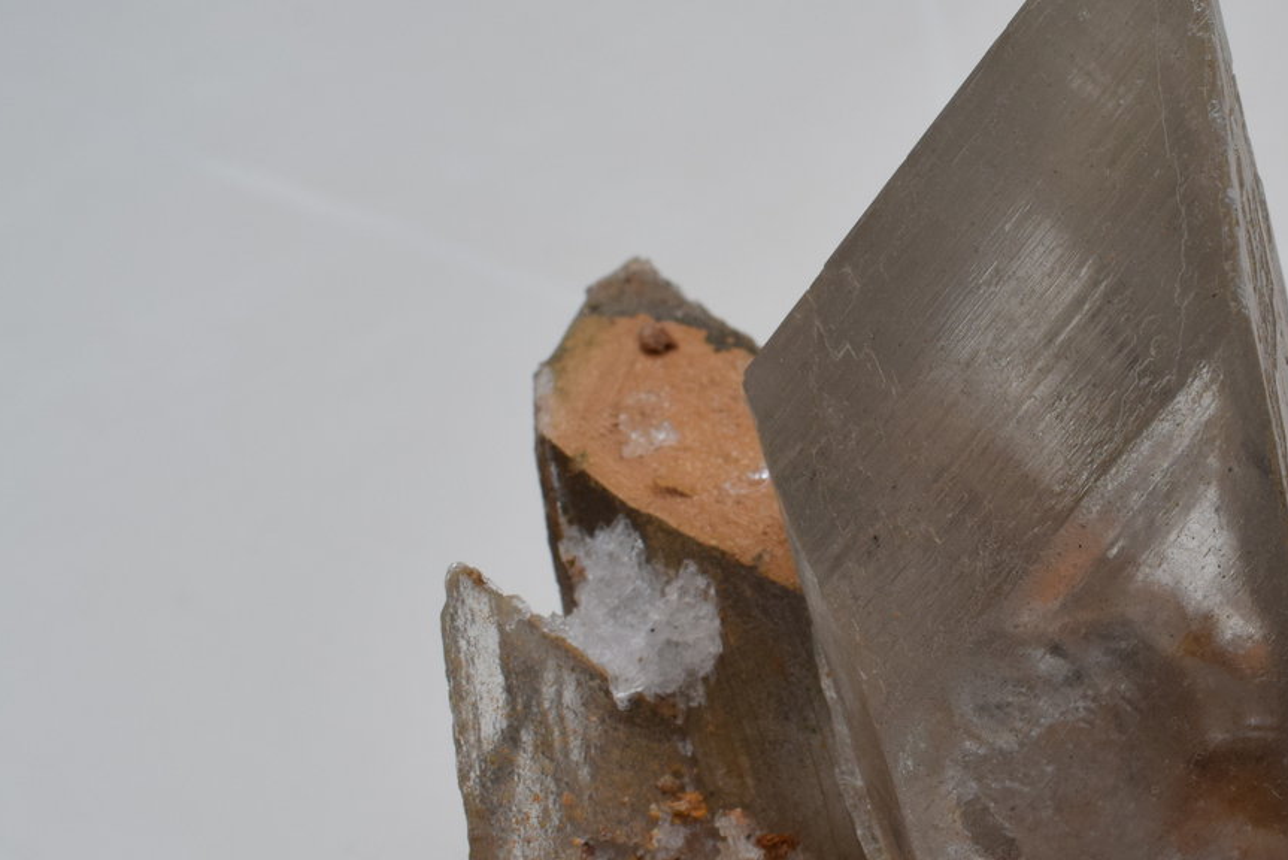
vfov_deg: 21.2
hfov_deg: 30.8
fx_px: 2288
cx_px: 994
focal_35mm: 64
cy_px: 534
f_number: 14
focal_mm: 23
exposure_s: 1/40
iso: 500
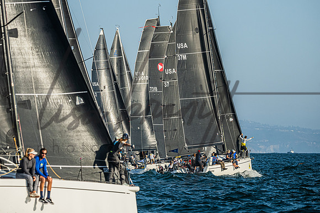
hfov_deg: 10.0
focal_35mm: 205
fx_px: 1823
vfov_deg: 6.7
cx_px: 141
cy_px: 80
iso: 400
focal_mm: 155
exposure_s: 1/5000
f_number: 5.6
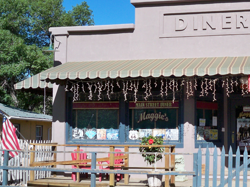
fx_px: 441
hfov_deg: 30.8
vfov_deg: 24.0
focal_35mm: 61
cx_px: 203
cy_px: 108
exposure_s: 1/500
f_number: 4.7
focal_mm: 6.3
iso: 80
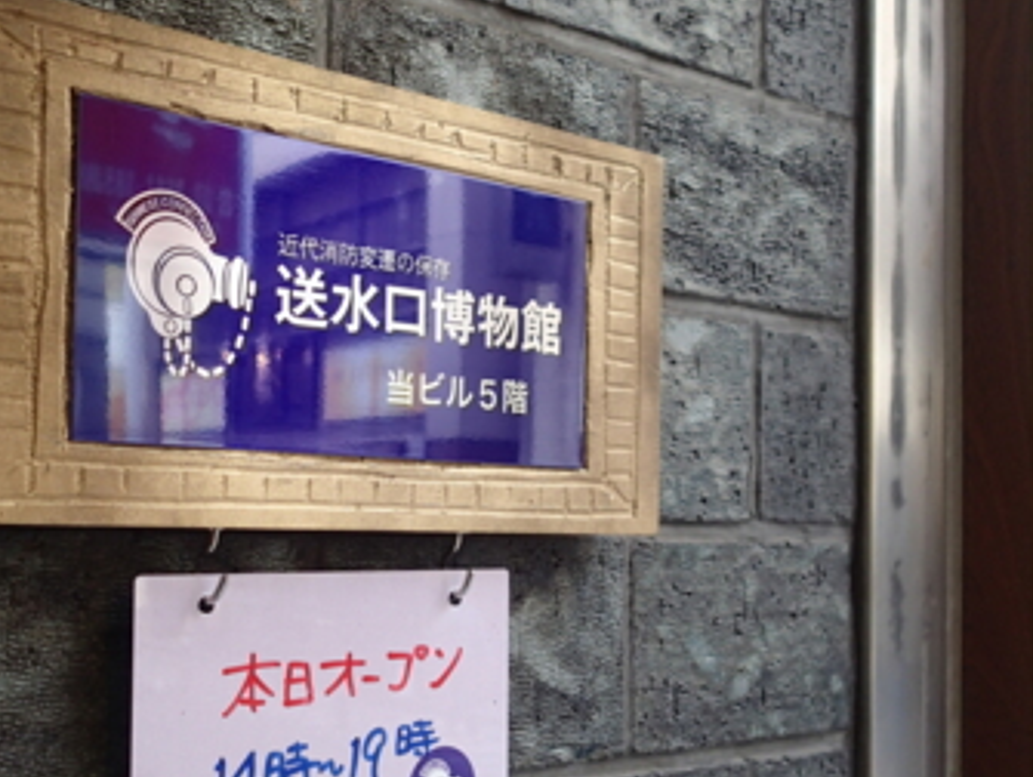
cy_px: 486
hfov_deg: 45.3
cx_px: 373
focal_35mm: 41
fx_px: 1225
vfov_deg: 35.0
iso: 160
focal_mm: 4.5
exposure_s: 1/60
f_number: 2
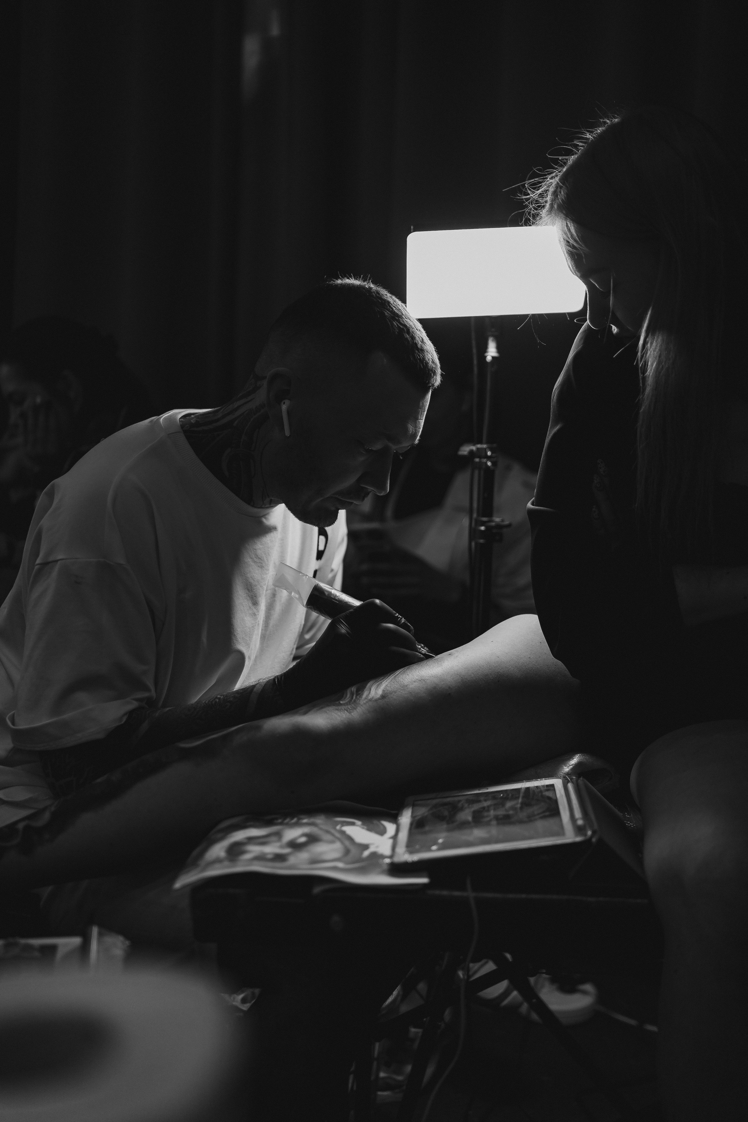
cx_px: 374
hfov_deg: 29.9
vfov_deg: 43.6
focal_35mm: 45
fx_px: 1402
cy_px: 561
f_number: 1.8
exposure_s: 1/640
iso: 500
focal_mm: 45
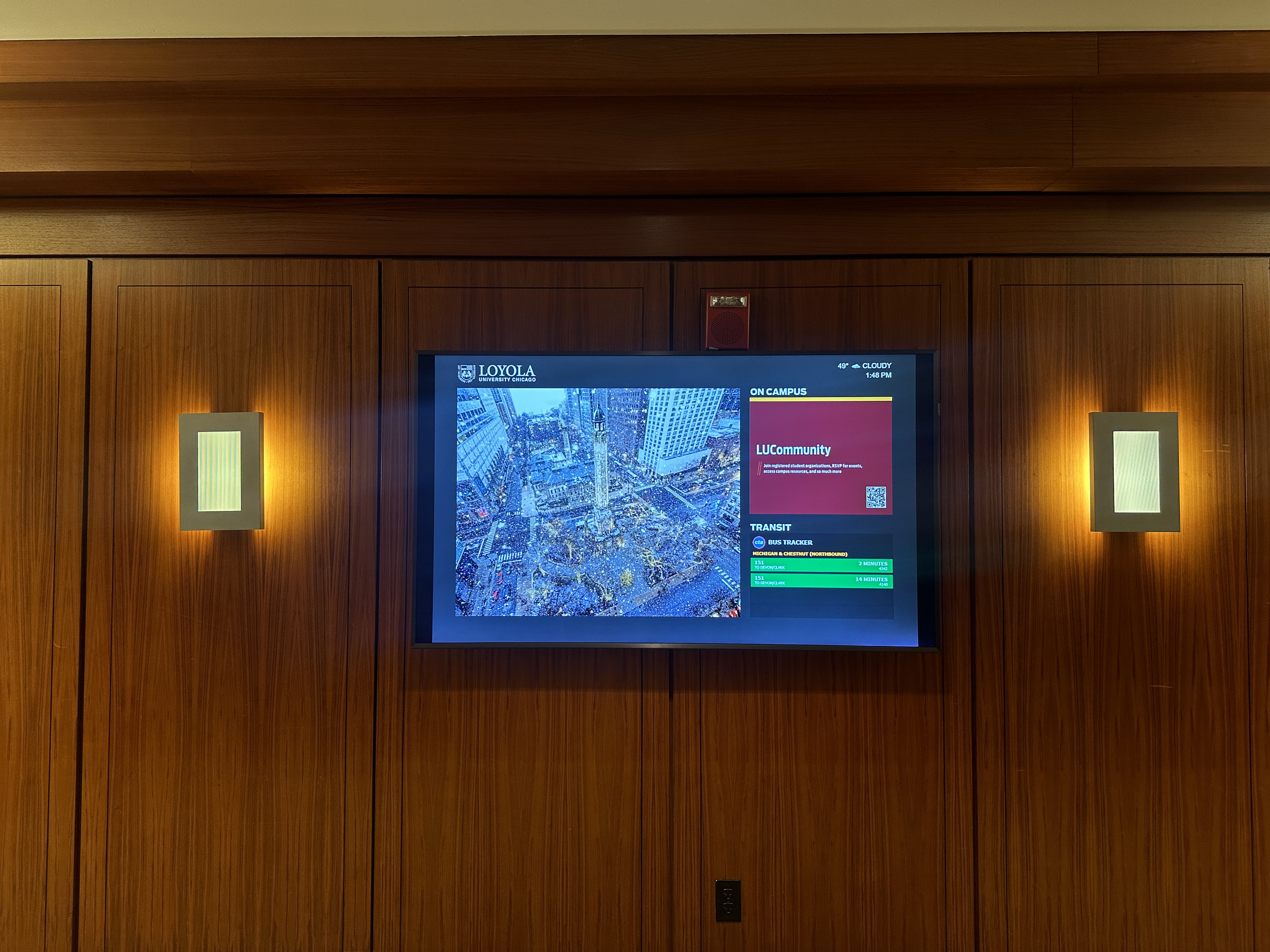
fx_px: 881
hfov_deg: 71.6
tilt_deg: +2.3
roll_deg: -0.4
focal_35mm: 24
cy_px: 476
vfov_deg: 56.8
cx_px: 635
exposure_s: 1/60
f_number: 1.78
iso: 125
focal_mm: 6.86
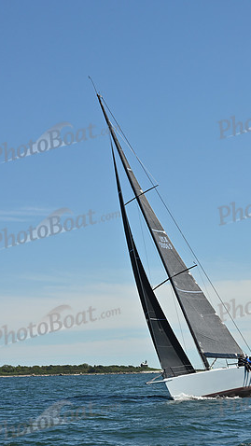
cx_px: 169
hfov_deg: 13.6
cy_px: 263
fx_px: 1053
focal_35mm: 89
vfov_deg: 23.9
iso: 320
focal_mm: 70
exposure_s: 1/800
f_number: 11
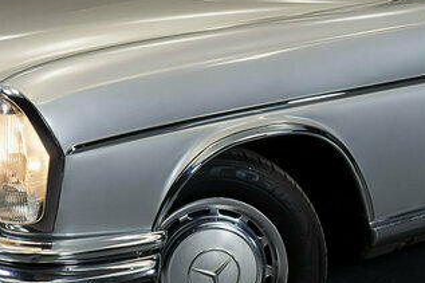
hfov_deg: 14.2
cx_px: 257
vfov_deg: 9.5
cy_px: 137
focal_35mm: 144
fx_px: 1699
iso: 250
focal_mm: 38
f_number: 11
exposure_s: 1/2
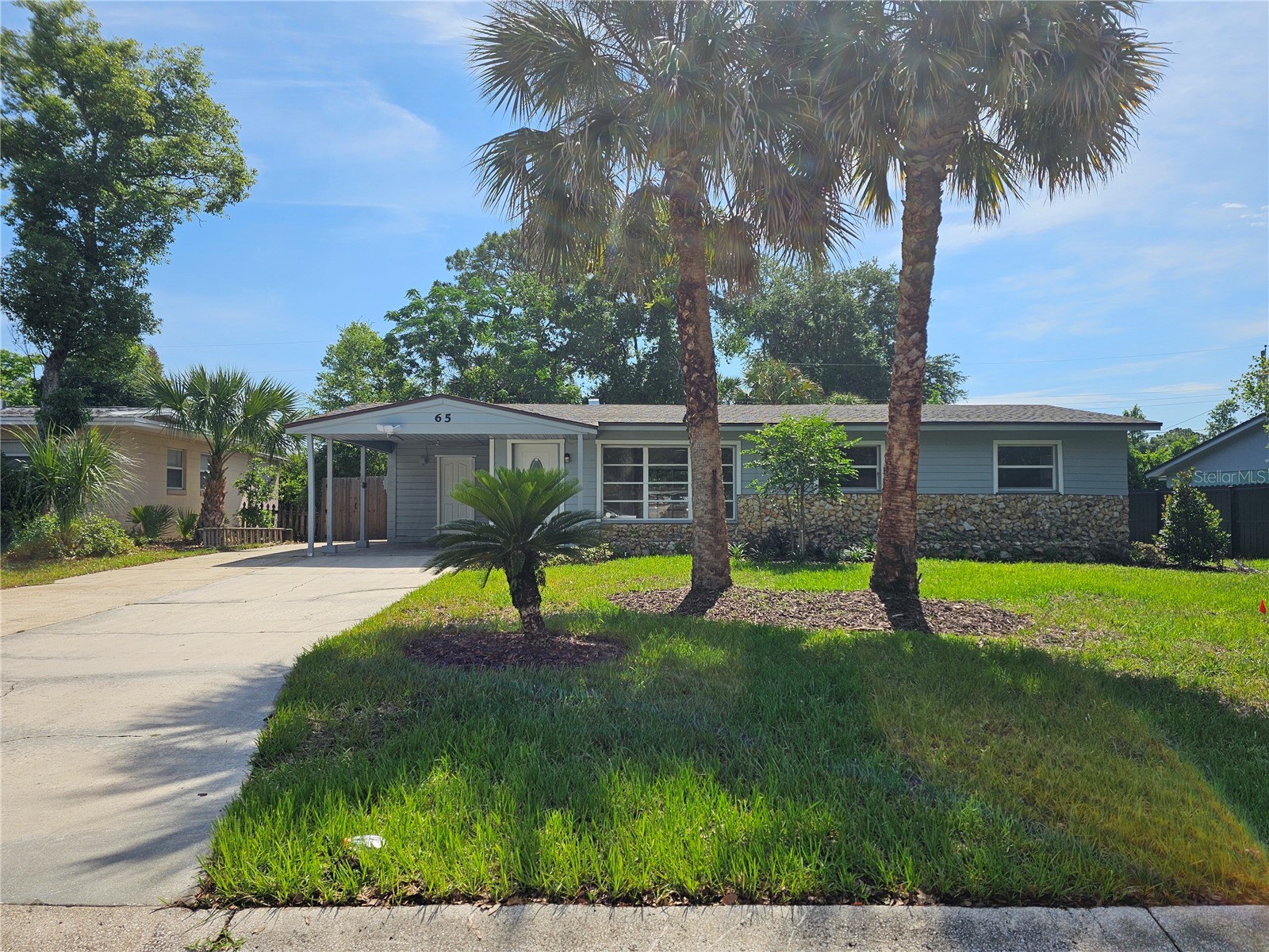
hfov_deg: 73.9
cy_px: 476
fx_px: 843
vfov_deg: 58.9
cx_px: 634
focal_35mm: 23
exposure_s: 1/909
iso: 10
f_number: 1.7
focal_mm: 6.3
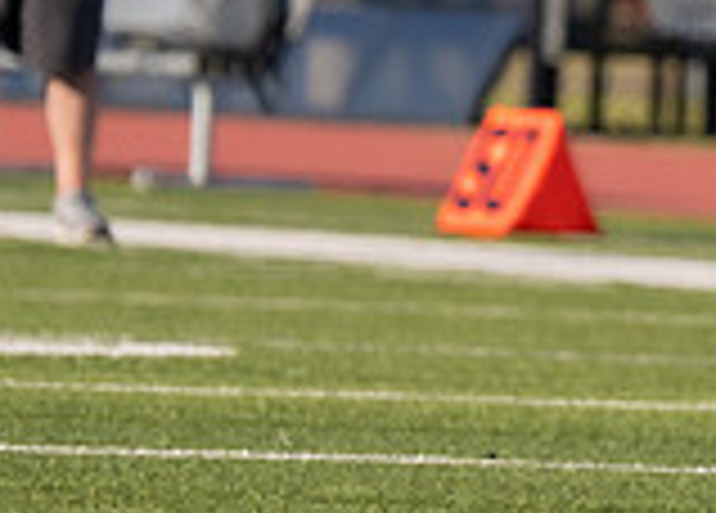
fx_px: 21705
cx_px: 1913
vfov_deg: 1.4
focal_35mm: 1066
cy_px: -69
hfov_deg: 1.9
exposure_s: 1/4000
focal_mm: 144
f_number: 2.8
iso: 250
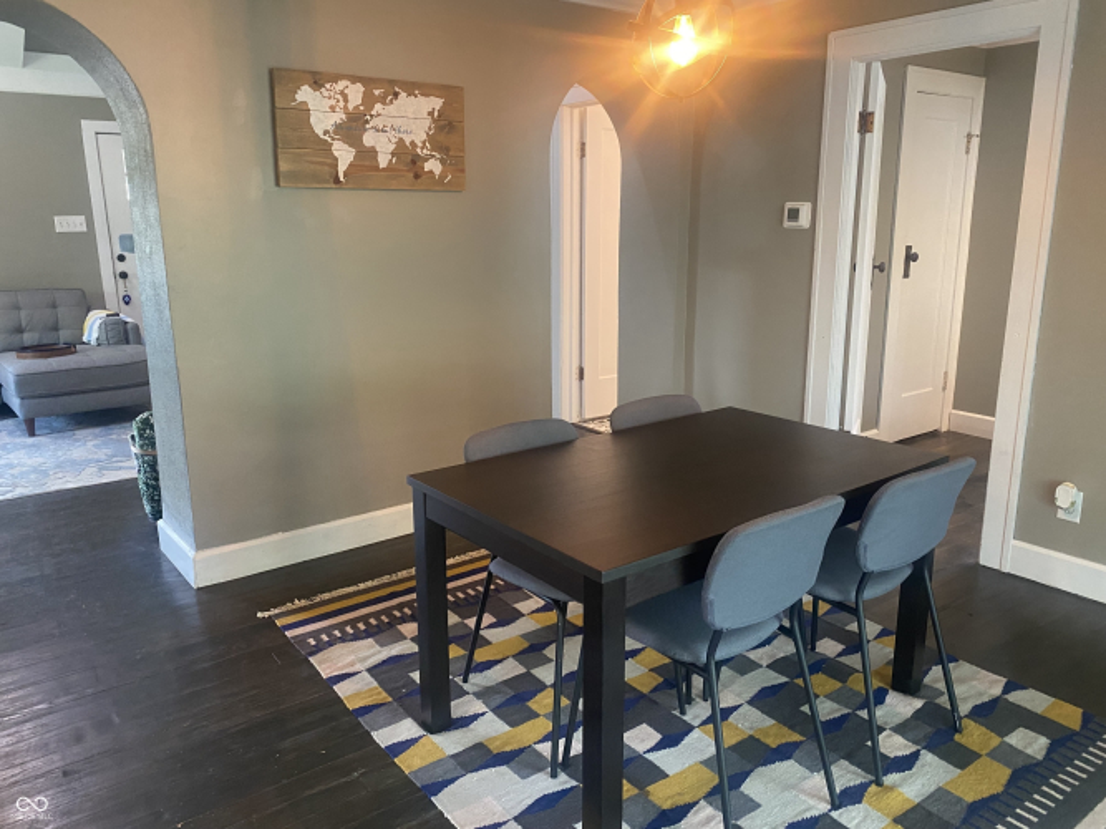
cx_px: 553
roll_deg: +0.9
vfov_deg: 53.0
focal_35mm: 26
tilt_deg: -12.6
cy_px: 414
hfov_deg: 67.3
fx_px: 831
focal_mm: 4.25
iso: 320
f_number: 1.8
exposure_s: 1/60
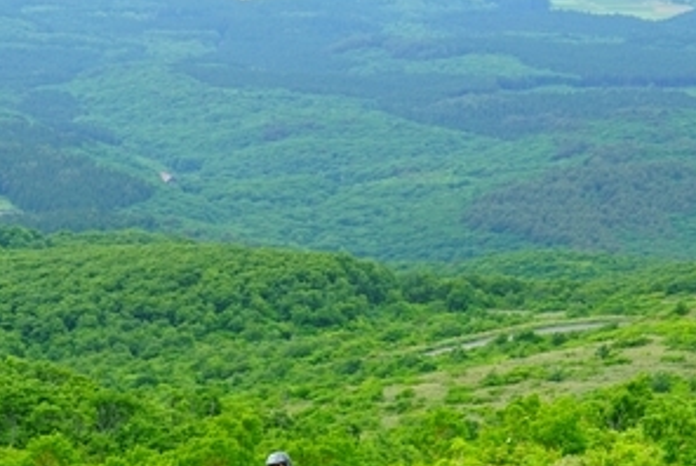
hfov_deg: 10.2
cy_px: 113
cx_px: 111
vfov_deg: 6.9
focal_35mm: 200
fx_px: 3870
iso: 100
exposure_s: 1/125
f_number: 7.1
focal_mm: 74
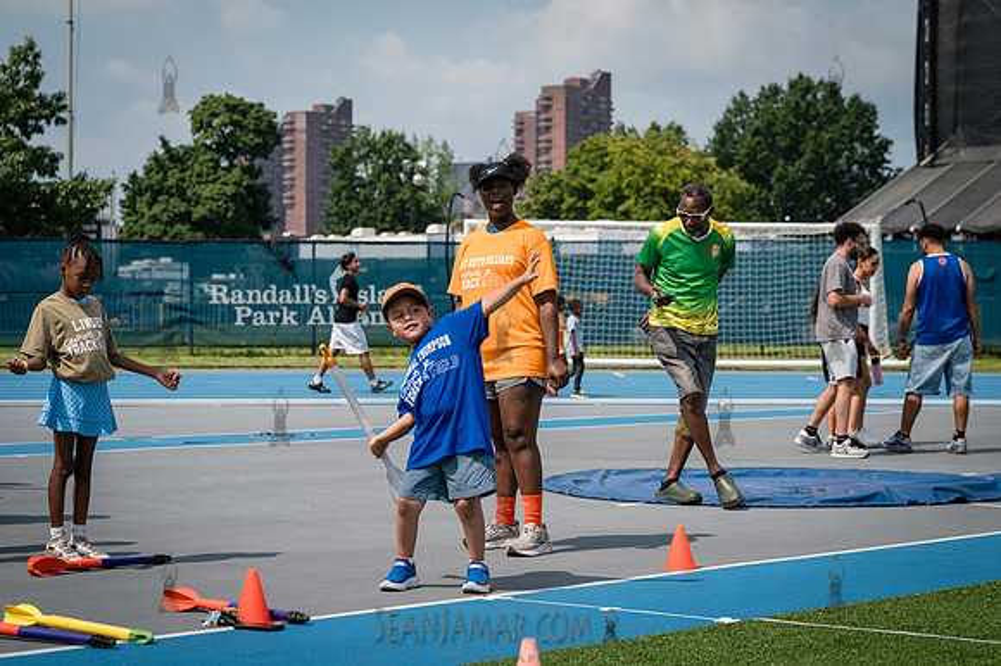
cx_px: 512
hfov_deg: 25.0
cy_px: 333
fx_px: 2255
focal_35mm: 81
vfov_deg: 16.8
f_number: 5
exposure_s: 1/1000
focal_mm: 78
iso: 100
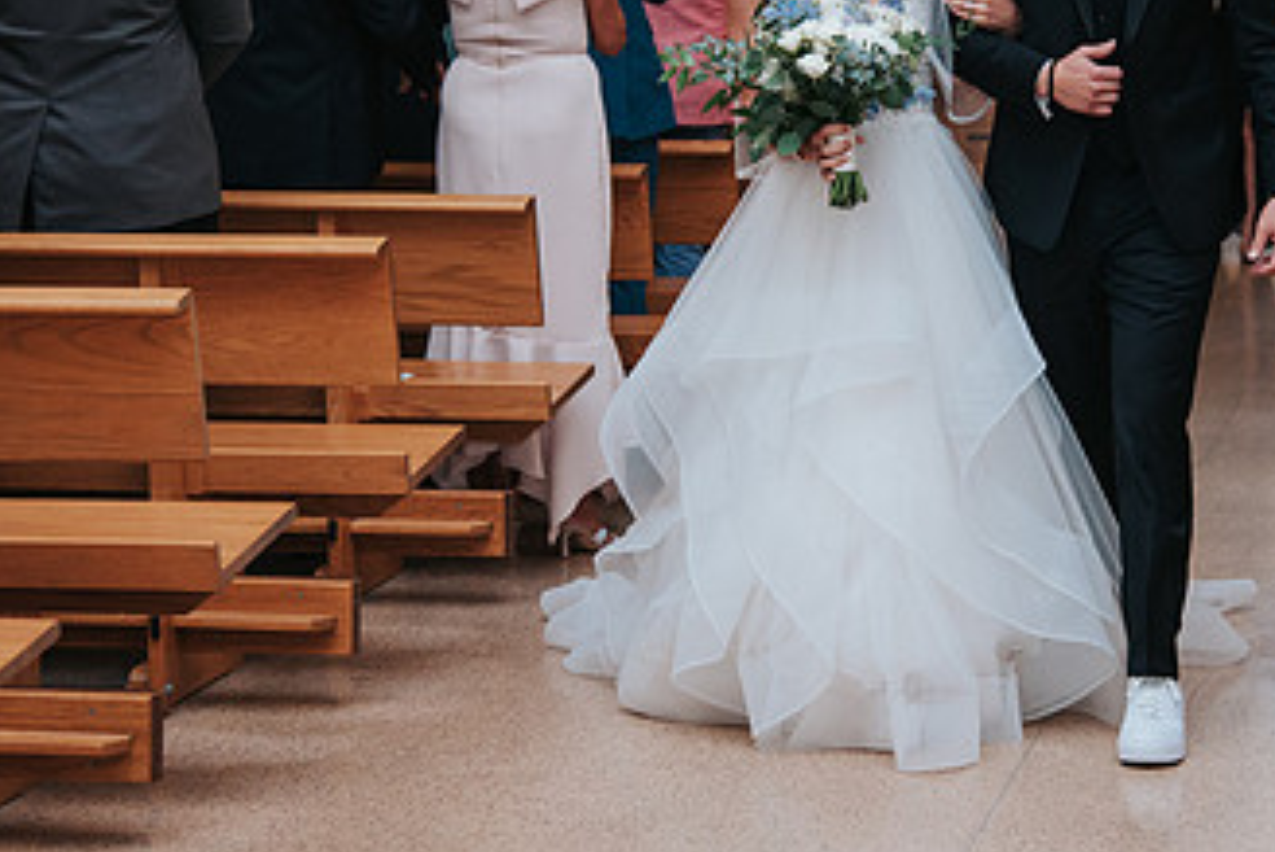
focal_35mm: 103
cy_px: 150
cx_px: 802
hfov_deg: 19.8
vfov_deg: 13.2
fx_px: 3649
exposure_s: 1/200
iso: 1000
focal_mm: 52
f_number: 4
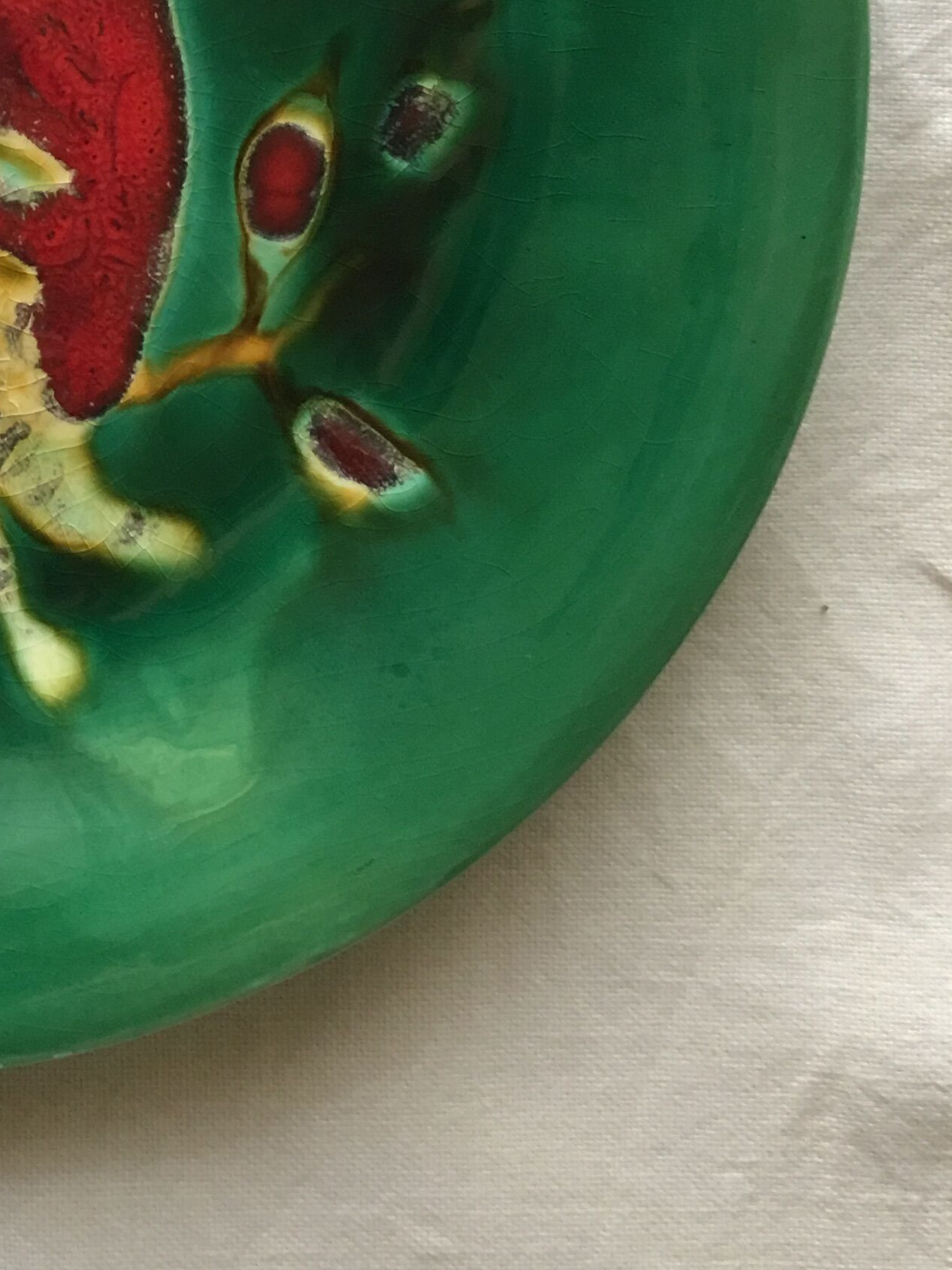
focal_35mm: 69
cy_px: -25
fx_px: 2530
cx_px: -160
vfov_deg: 26.5
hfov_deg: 20.1
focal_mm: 4.15
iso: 80
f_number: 2.2
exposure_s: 1/17
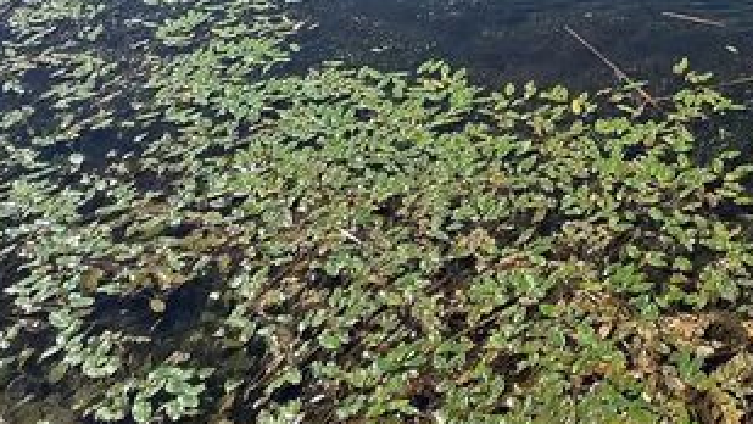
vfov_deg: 16.9
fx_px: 939
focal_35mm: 47
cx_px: 768
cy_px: -475
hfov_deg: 38.4
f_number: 2.2
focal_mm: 2.2
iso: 50
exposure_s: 1/2593
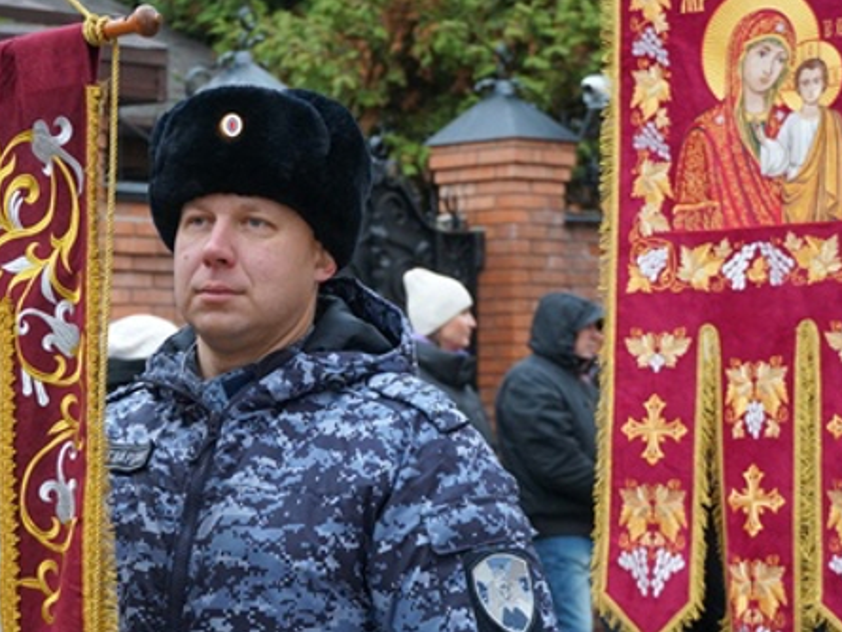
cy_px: 467
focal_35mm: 107
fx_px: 2603
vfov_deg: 13.8
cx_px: 278
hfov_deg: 18.3
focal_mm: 44
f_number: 5
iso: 800
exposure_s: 1/160
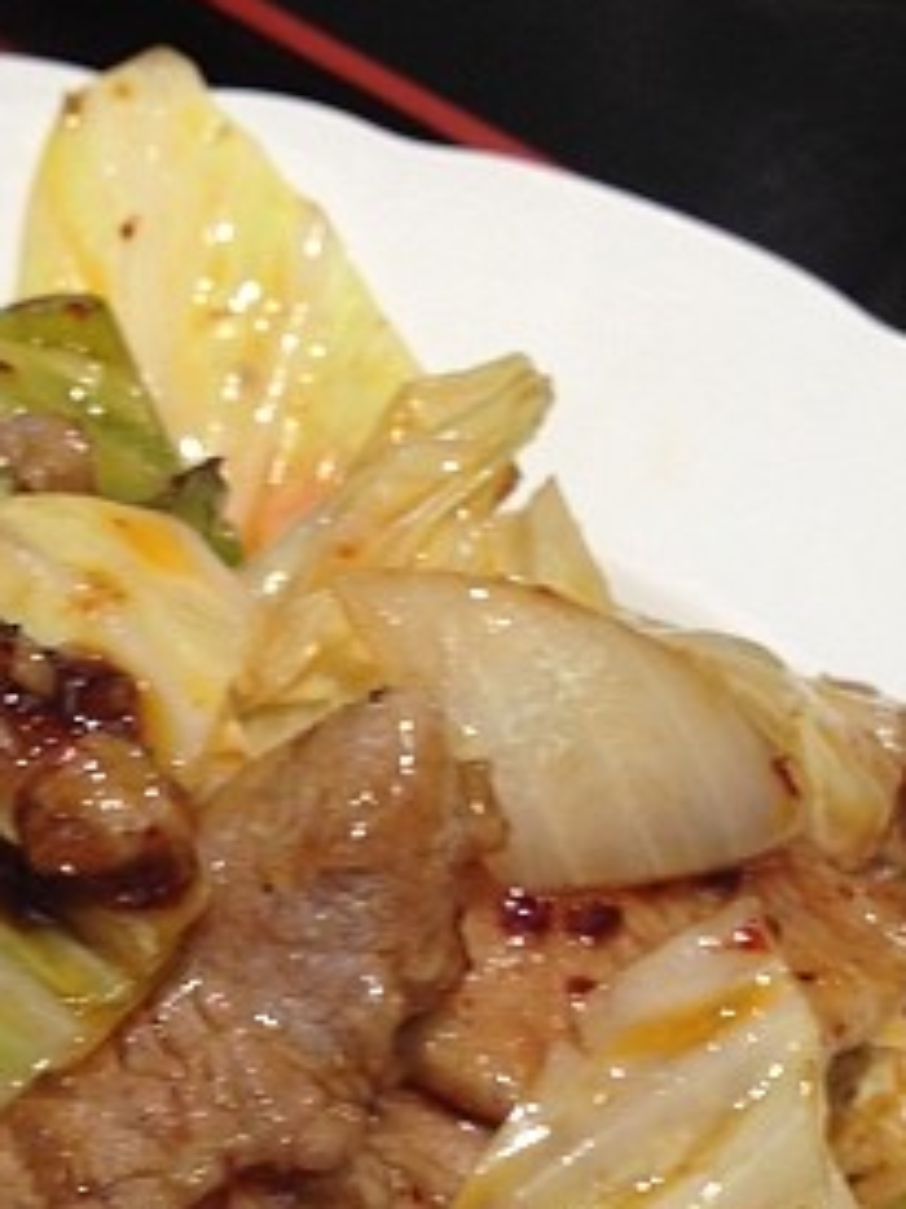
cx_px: 75
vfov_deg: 22.3
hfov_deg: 17.1
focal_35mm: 85
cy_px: 1154
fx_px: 2969
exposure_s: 1/30
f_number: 2.4
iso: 64
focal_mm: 4.28
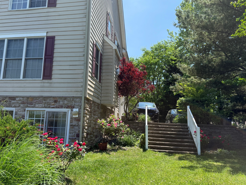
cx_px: 111
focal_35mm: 28
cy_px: 94
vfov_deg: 49.7
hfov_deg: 63.3
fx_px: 199
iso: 100
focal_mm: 6.76
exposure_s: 1/2169
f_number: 1.78
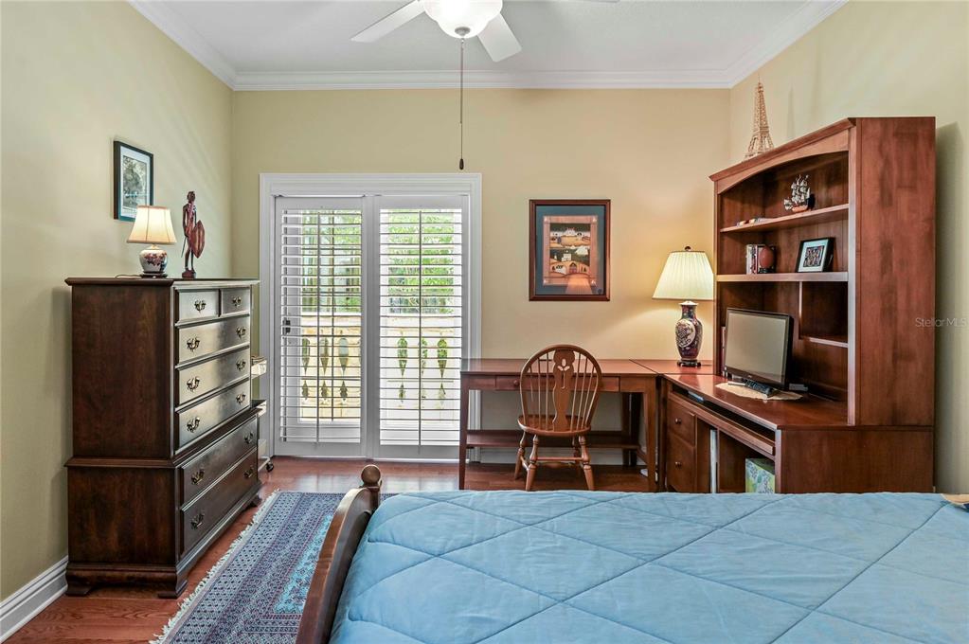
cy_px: 322
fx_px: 497
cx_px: 484
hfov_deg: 88.5
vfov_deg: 65.8
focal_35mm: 18
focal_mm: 18.5
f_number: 8
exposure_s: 1/2.5
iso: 400
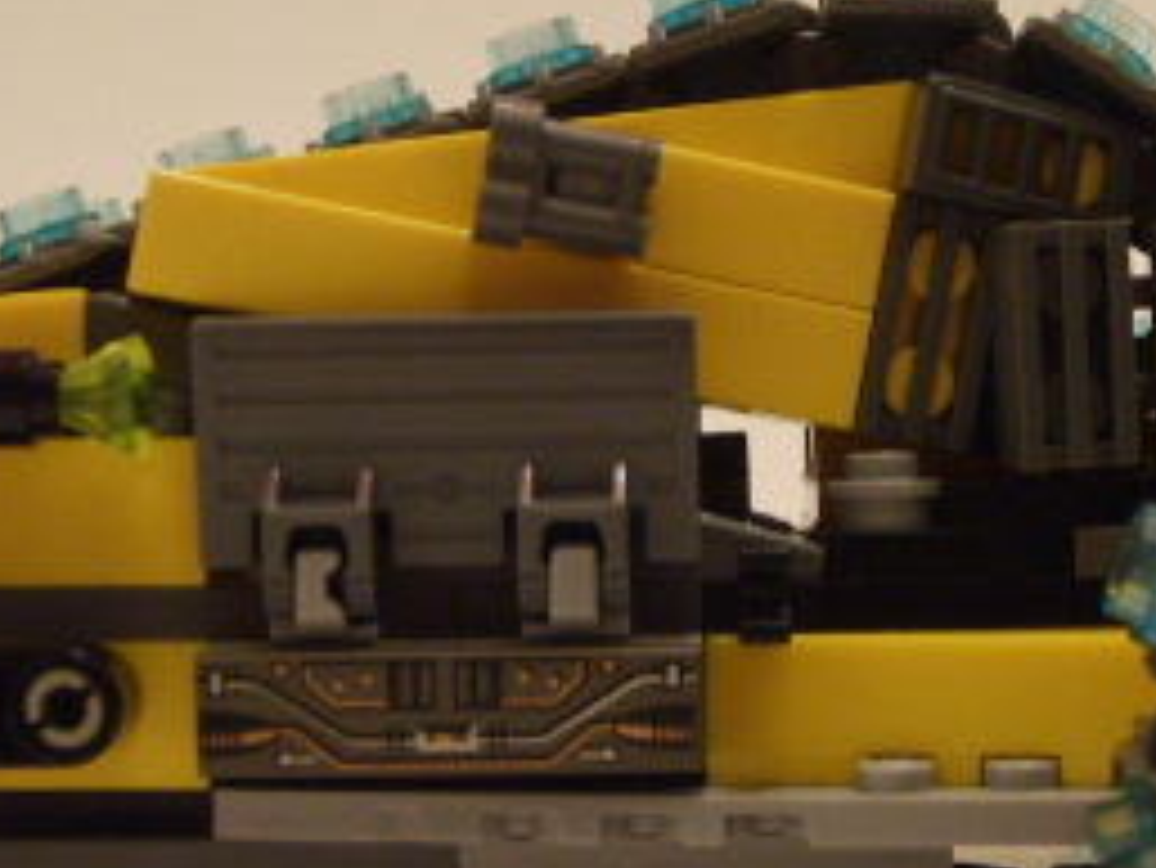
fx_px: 2907
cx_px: 810
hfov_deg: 22.4
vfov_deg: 17.0
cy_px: 373
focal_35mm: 87
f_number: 2.8
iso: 140
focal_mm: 5.8
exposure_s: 1/1.43
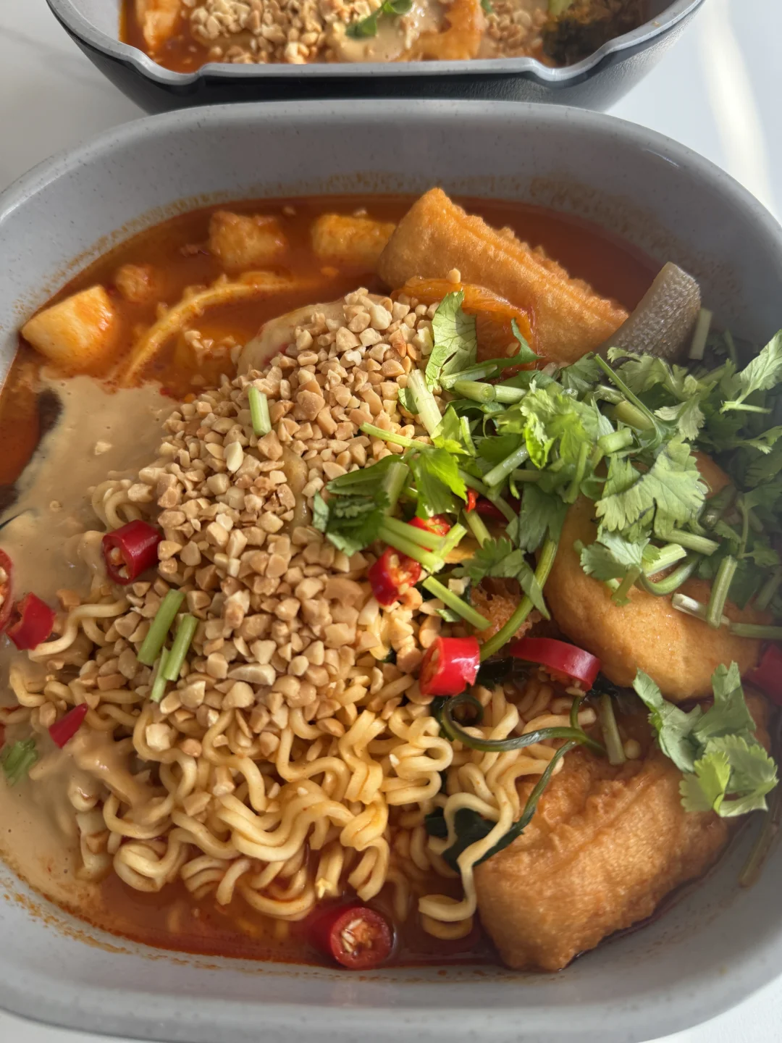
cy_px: 522
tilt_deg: -68.9
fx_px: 723
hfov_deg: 56.8
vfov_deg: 71.6
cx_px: 391
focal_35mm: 24
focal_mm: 6.76
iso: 100
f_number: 1.78
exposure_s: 1/314
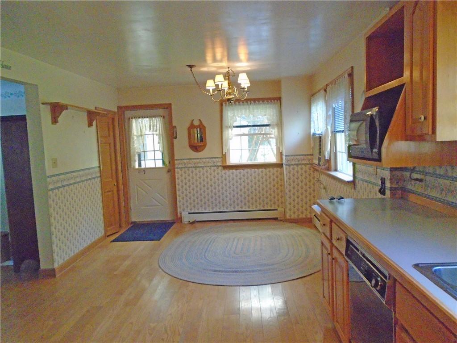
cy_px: 172
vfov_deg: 53.1
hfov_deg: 67.3
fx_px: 343
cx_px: 228
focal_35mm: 26
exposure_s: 1/60
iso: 800
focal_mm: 4.6
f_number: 3.2
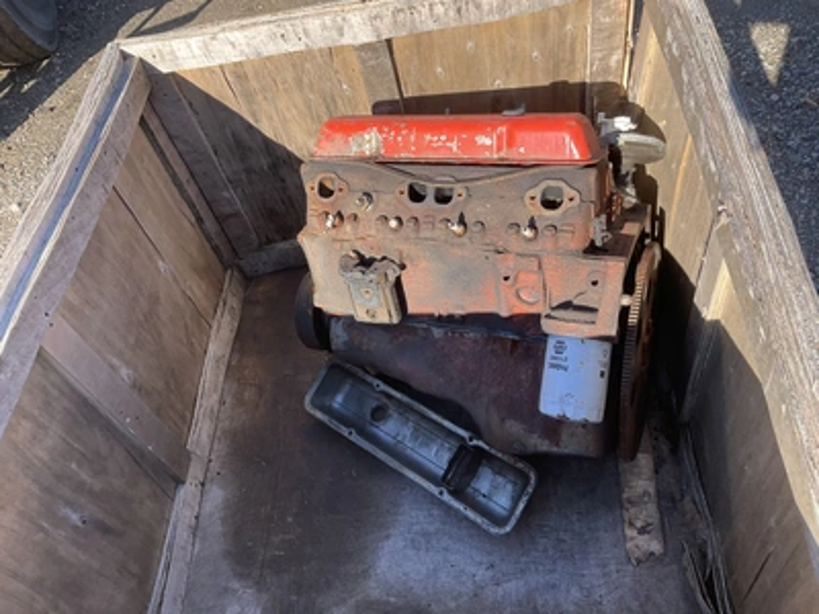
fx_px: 686
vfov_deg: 48.2
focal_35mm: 29
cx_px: 410
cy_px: 307
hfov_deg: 61.7
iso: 25
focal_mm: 3
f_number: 1.8
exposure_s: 1/331
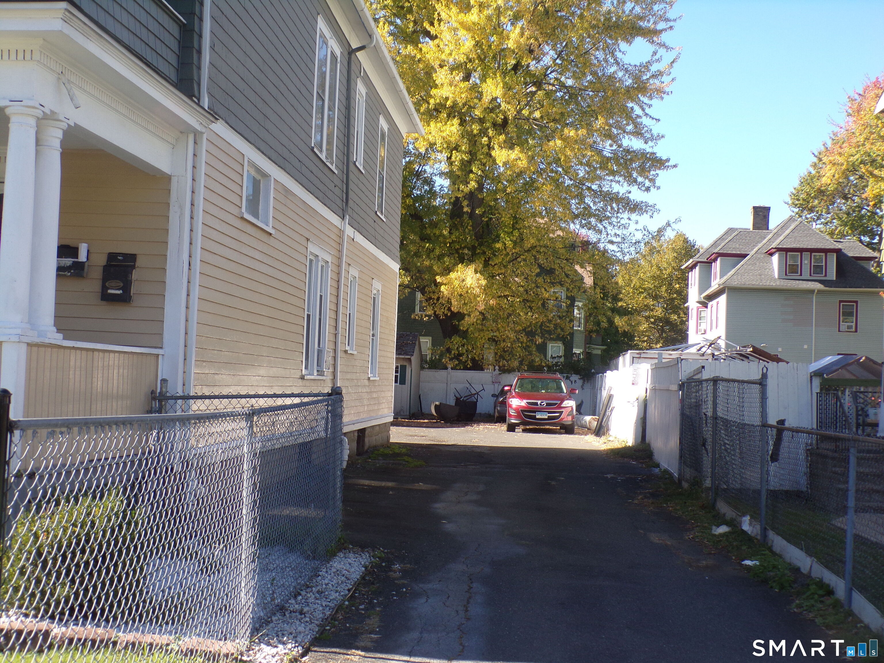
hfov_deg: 44.8
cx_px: 442
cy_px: 332
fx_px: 1073
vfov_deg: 34.3
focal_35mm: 42
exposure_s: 1/150
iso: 80
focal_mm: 7.6
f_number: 4.9
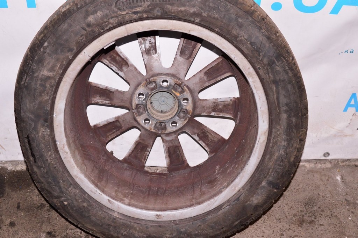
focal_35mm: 57
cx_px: 179
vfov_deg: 23.7
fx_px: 566
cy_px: 119
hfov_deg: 35.1
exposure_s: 1/200
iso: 1600
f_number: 8
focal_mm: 38
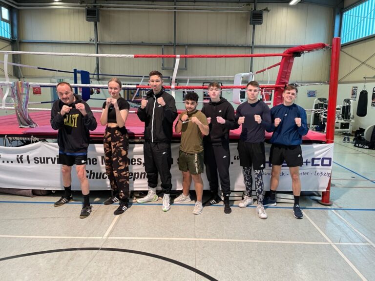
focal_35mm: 26
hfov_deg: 67.3
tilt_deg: -9.7
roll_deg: -0.9
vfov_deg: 53.1
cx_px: 188
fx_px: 282
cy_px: 140
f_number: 1.6
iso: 100
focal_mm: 4.2
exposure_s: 1/50
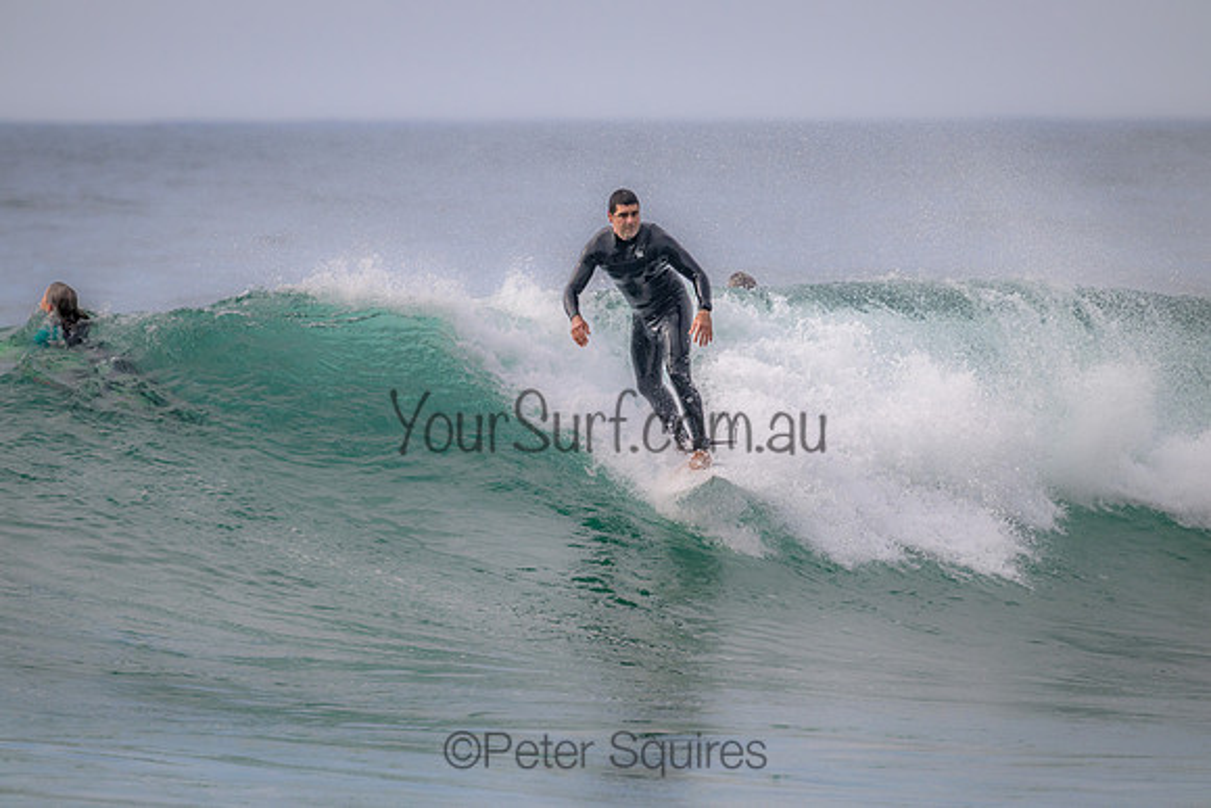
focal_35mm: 680
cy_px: 404
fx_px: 22879
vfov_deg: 2.0
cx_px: 606
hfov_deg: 3.0
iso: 1400
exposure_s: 1/2000
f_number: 11
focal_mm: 680
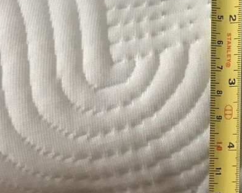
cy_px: 177
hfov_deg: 20.1
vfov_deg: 17.0
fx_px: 637
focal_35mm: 89
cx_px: 293
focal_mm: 3.99
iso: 80
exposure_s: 1/17
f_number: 1.8
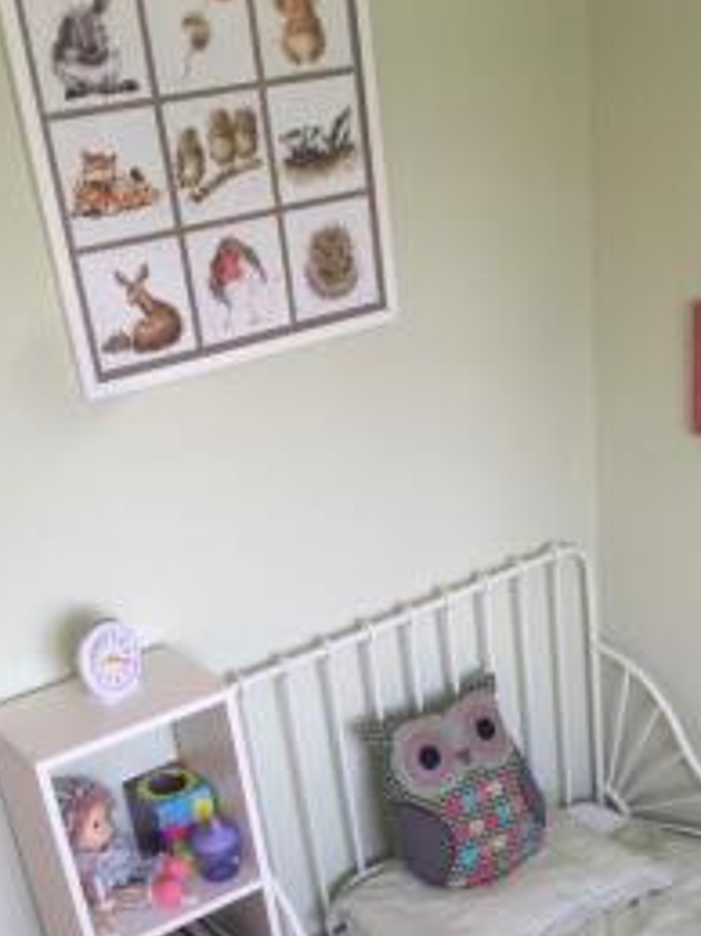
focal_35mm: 49
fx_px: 1324
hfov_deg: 29.6
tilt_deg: -32.4
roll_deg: +6.7
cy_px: 750
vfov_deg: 37.5
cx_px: 397
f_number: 2.2
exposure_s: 1/100
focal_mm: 4.15
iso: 40
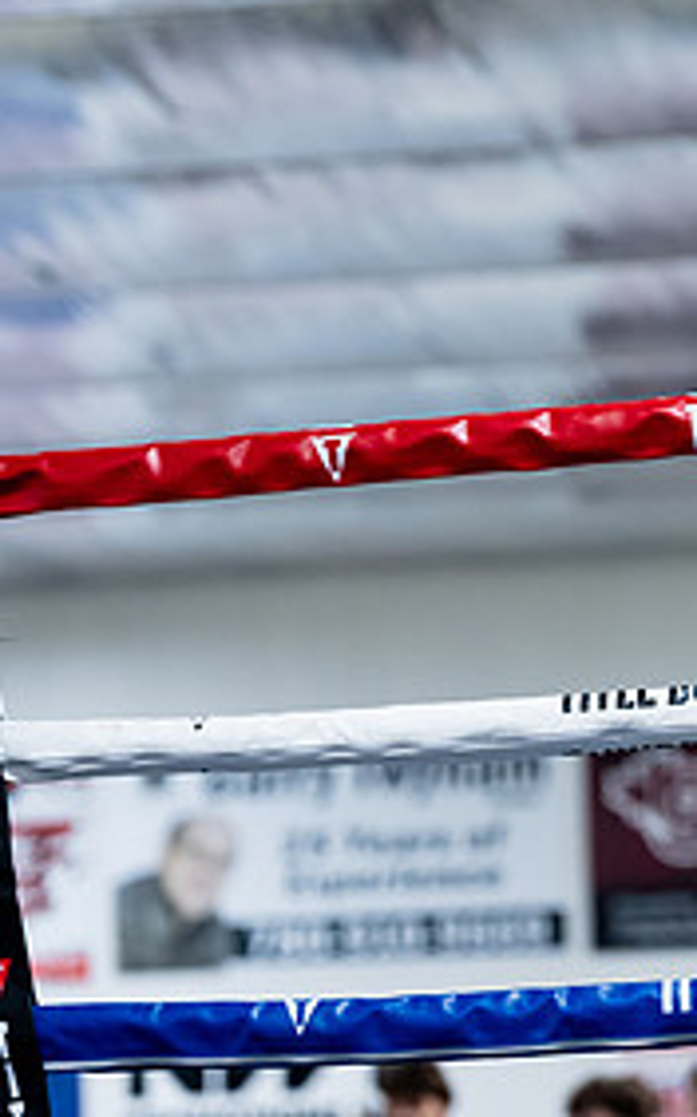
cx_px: 863
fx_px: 4472
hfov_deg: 8.8
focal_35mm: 147
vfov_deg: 14.2
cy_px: 394
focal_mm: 70
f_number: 2
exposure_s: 1/800
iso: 3200
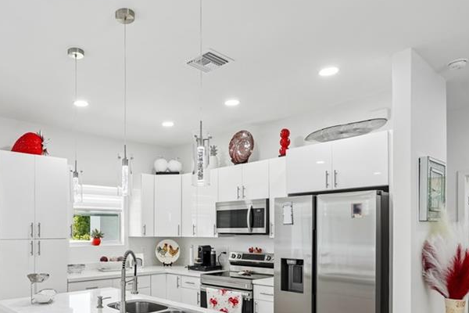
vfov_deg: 43.7
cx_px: 153
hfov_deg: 62.0
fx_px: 378
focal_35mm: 29
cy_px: 230
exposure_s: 1/50
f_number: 8
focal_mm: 17
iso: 400
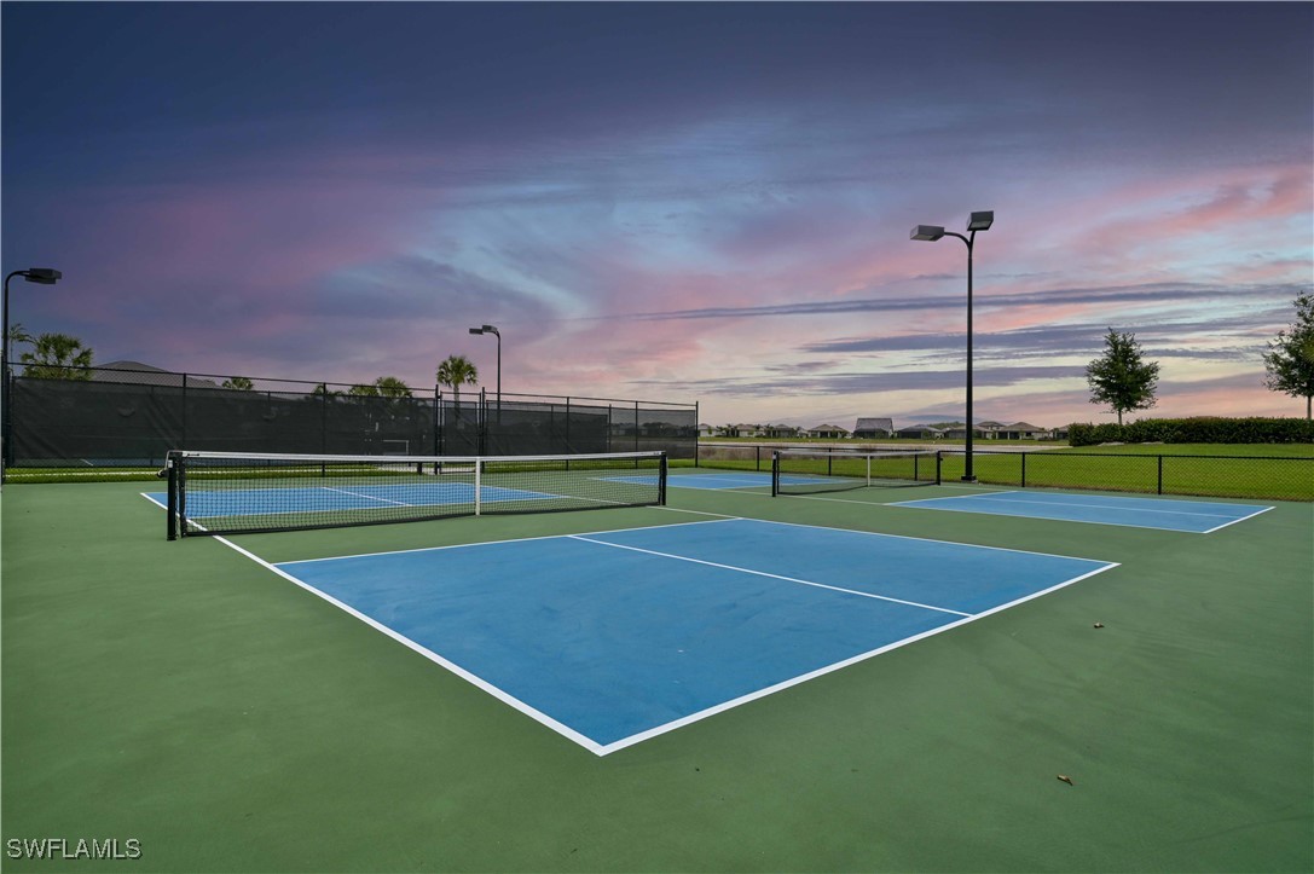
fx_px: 693
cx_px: 657
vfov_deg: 64.5
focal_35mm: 19
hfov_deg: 86.9
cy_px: 437
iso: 100
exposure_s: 1/200
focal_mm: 19
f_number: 10
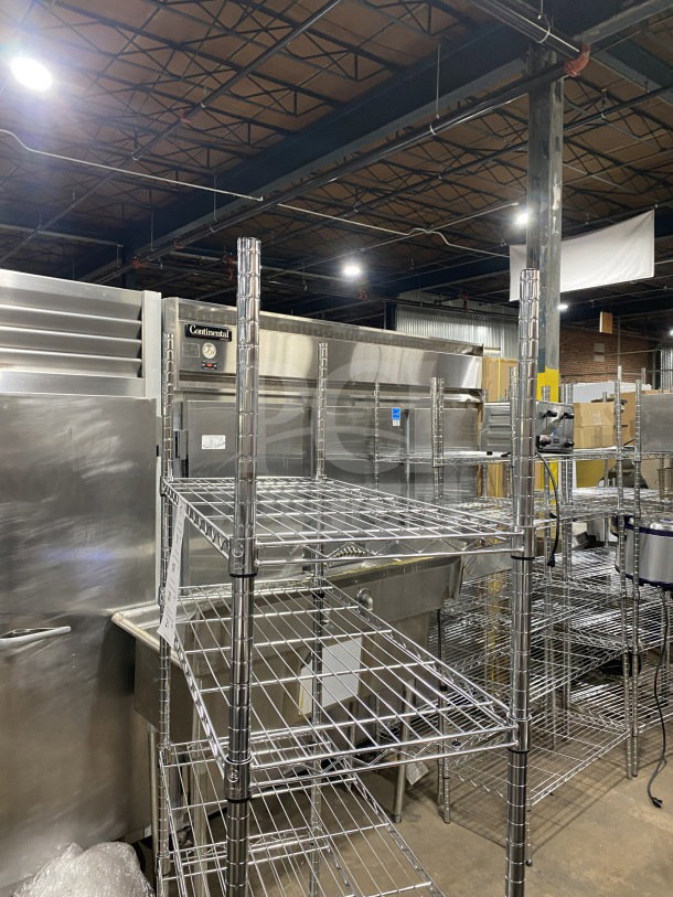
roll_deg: -1.3
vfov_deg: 67.3
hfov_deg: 53.1
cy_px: 448
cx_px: 336
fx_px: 674
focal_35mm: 26
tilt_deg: -2.4
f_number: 1.8
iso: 320
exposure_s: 1/60
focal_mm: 4.25
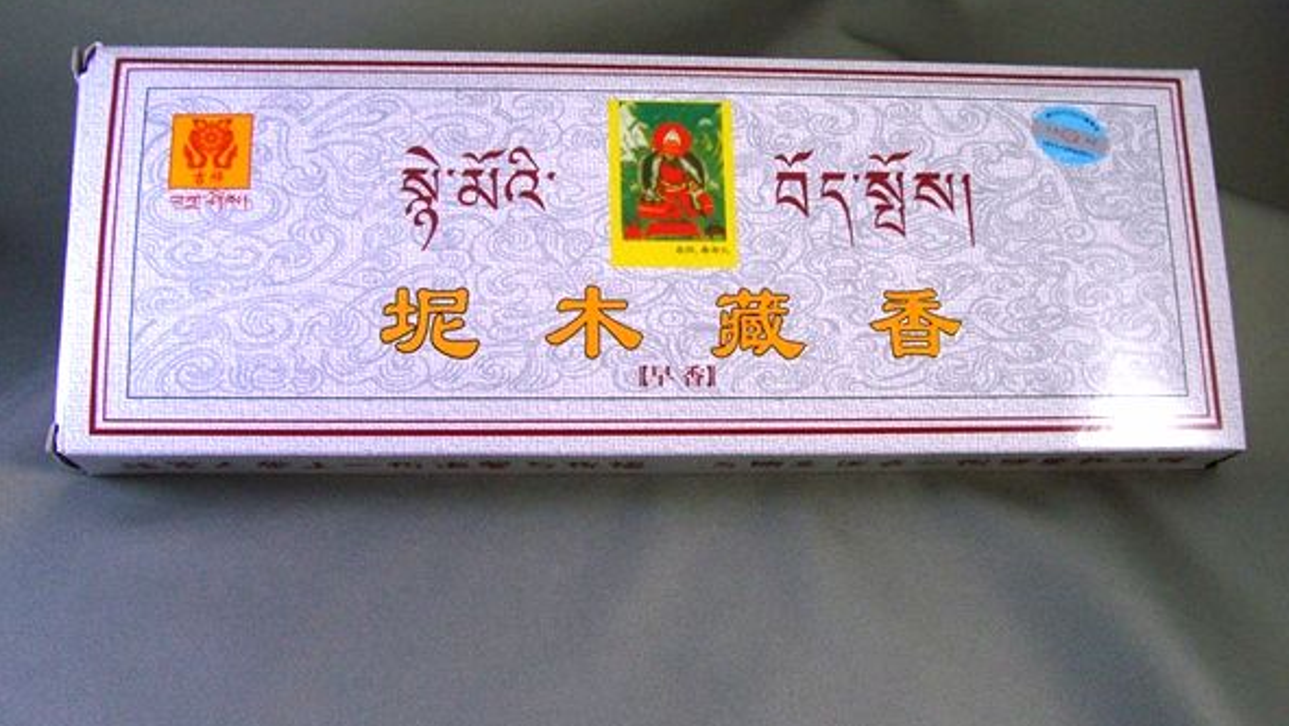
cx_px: 652
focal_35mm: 42
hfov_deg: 48.3
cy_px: 255
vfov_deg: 28.2
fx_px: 1436
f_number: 2.8
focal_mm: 7.9
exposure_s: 1/125
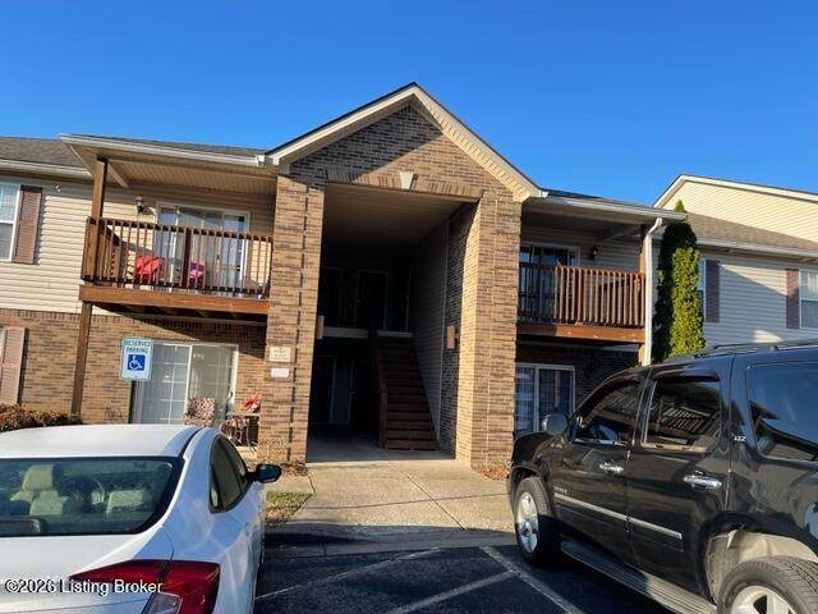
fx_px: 614
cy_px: 307
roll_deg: -3.0
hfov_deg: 67.3
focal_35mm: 26
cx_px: 409
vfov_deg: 53.1
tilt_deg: +3.4
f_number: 1.6
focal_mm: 5.1
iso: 32
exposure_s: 1/1339
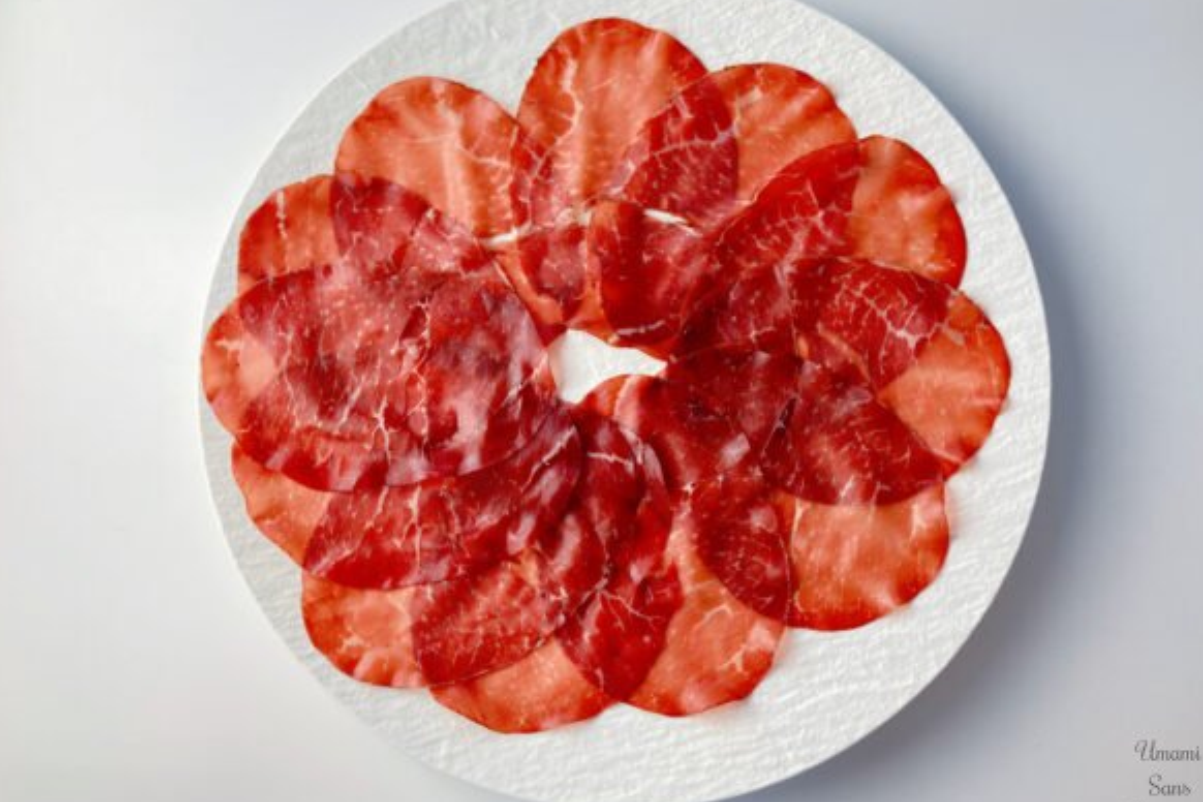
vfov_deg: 43.6
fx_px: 1002
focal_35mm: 30
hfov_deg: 61.9
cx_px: 612
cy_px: 384
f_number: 1.8
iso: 80
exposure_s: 1/100
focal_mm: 3.99
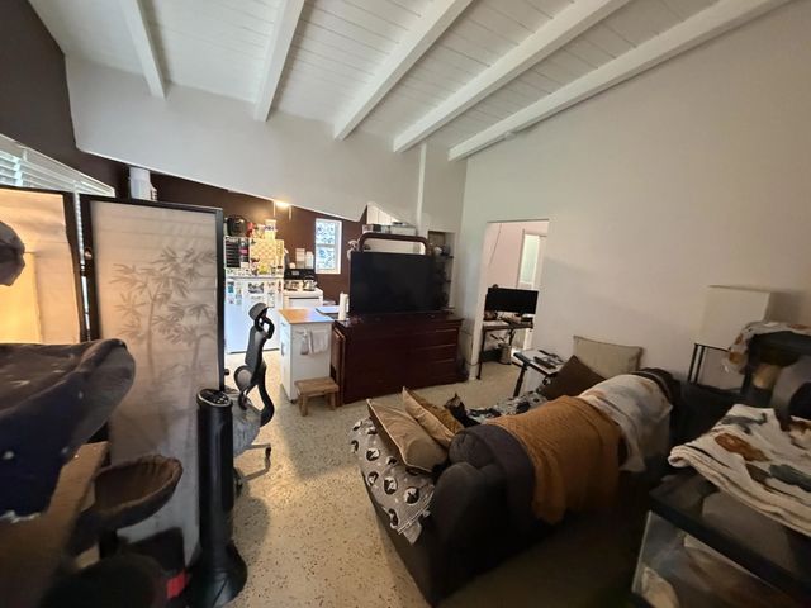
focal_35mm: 14
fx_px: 328
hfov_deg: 102.1
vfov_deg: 85.7
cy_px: 304
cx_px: 406
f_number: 2.2
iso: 1000
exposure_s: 1/60
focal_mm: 2.22
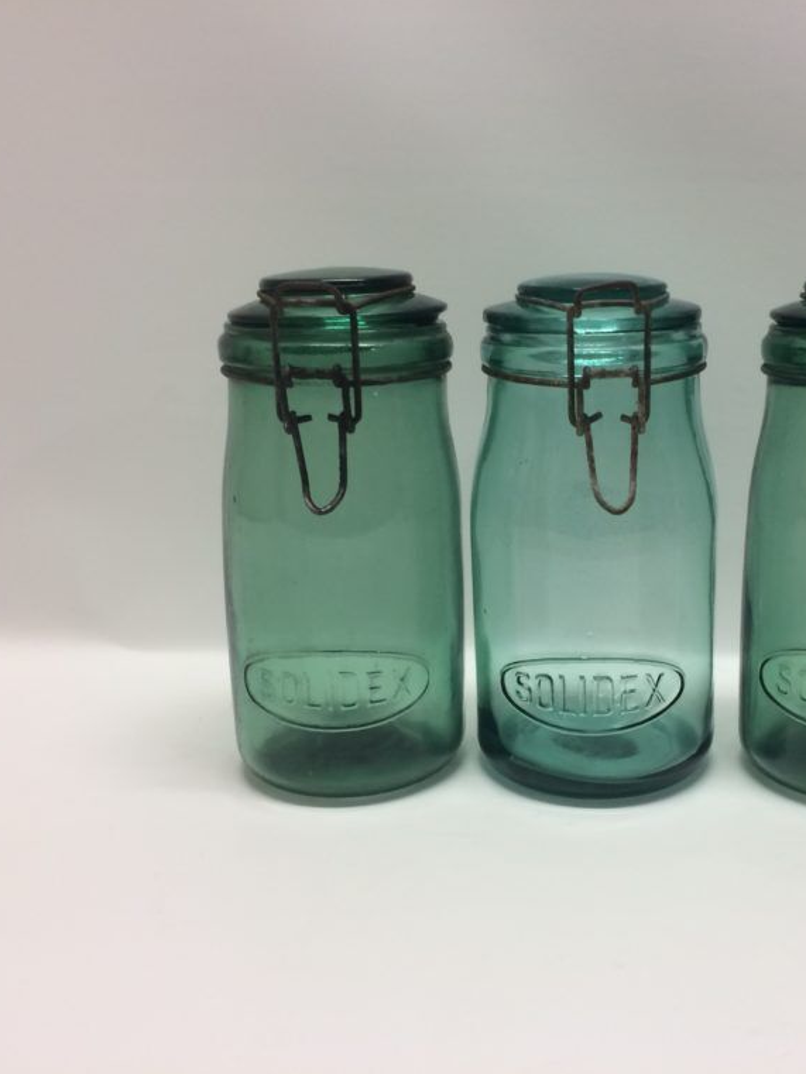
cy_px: 536
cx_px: 572
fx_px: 1210
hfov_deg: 36.2
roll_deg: +0.1
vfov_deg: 47.9
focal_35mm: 39
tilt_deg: -14.3
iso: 40
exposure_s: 1/33
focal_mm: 4.15
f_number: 2.2
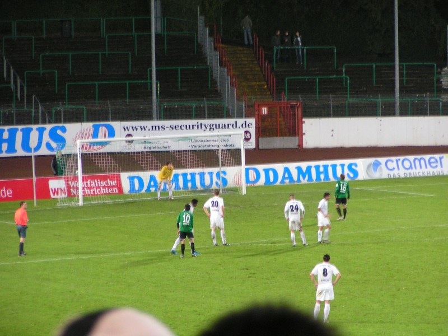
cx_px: 224
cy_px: 168
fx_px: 2925
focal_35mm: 226
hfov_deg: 8.8
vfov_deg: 6.6
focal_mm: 34.5
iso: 200
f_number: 3.5
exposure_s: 1/25
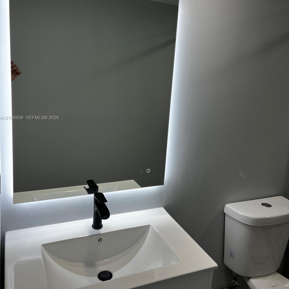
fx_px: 293
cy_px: 118
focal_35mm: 31
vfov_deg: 52.2
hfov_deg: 52.5
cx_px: 145
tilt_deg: -11.6
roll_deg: -3.7
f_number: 1.6
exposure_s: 1/120
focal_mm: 5.1
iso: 50
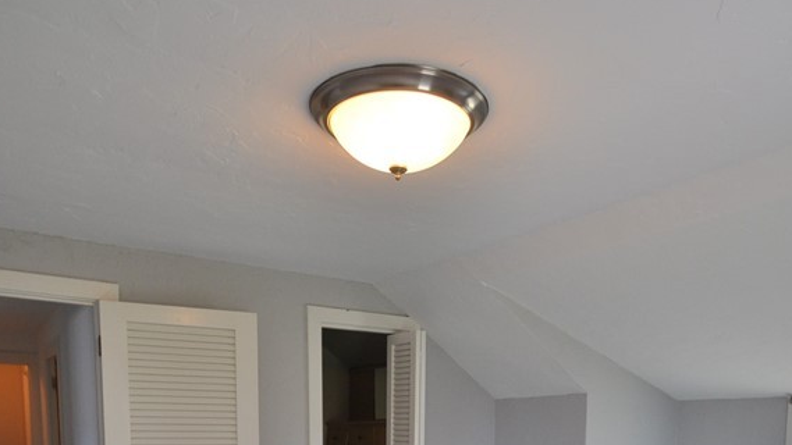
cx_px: 429
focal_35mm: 30
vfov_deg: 34.5
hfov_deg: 64.2
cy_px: 470
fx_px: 630
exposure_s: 1/80
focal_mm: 10
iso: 400
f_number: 4.5
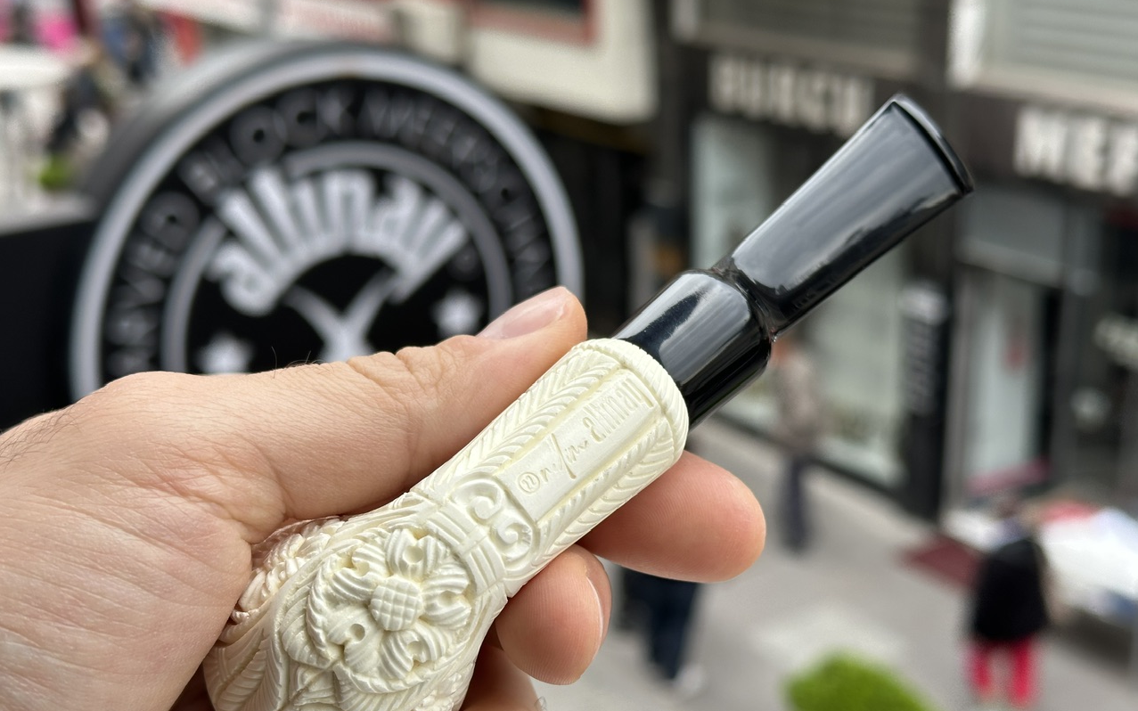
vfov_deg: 25.3
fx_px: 1582
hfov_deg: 39.6
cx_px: 569
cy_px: 418
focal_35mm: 51
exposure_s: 1/435
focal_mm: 6.86
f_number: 1.78
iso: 64
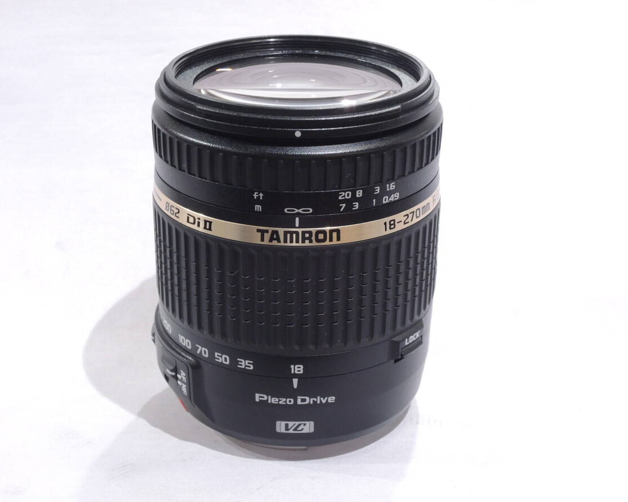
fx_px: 1208
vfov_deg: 23.5
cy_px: 251
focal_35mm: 65
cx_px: 297
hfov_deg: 29.1
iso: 400
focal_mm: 11.1
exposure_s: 1/30
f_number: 5.2
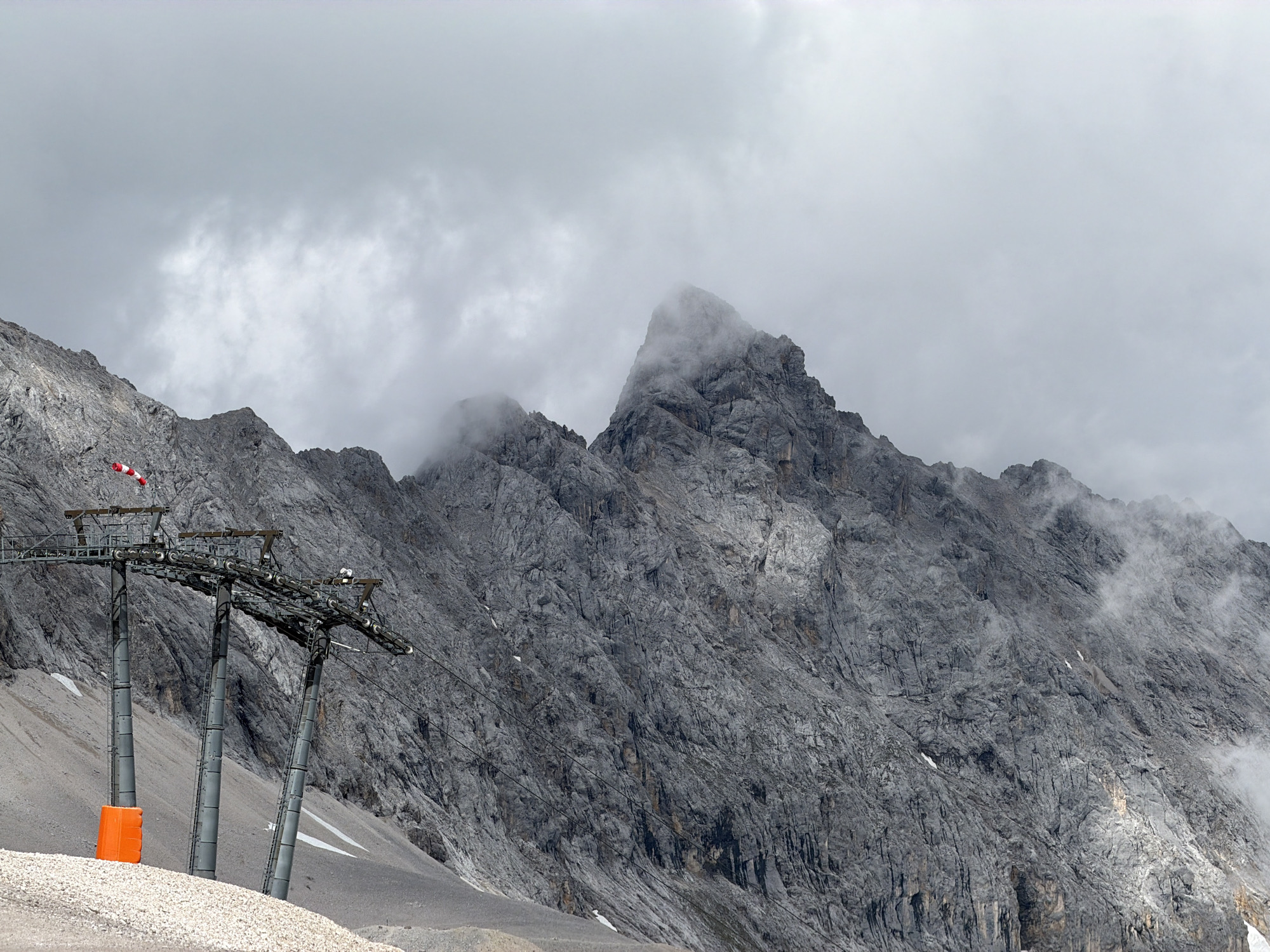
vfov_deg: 14.8
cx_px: 635
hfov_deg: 19.6
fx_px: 3669
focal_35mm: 100
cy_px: 476
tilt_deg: +0.6
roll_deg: +1.4
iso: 20
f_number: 2.8
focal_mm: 16.89
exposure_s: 1/1068
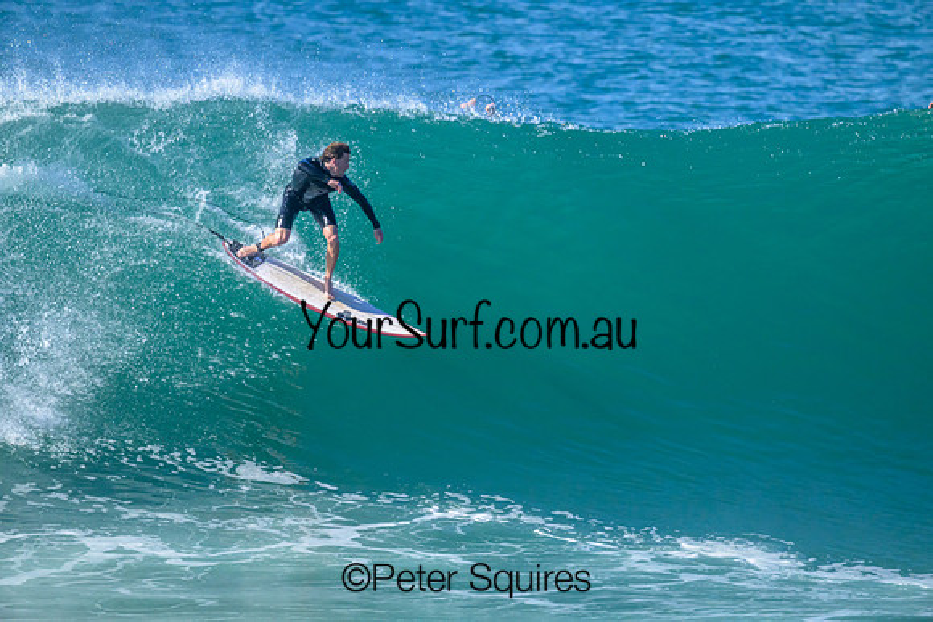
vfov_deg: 1.2
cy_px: 311
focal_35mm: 1120
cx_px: 466
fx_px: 29032
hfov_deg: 1.8
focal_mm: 1120
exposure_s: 1/6400
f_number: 9
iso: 2800
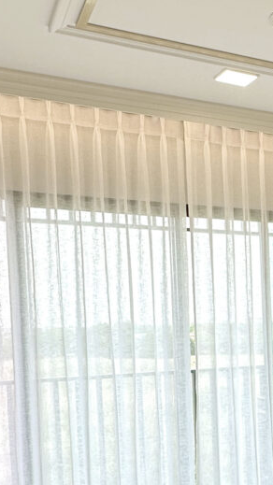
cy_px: 358
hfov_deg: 20.3
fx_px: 605
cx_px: 452
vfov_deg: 42.5
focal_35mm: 47
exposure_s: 1/189
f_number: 2.2
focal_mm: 2.22
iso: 40
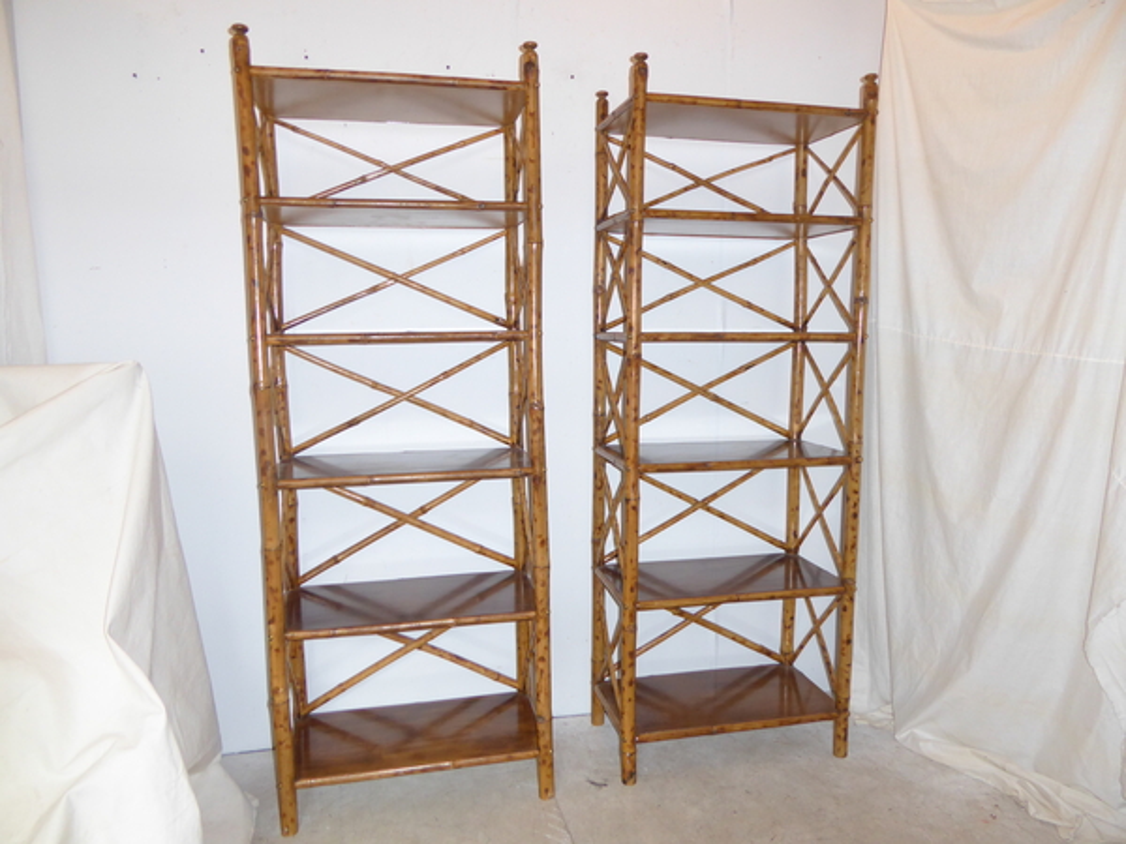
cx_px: 563
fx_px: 781
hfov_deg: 71.6
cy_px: 422
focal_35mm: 24
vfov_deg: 56.8
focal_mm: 4.3
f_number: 3.3
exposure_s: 1/60
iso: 200
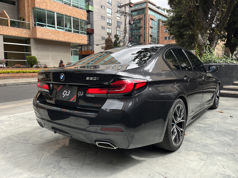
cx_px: 119
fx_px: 179
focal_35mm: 26
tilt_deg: -7.6
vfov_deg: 53.1
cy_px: 89
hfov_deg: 67.3
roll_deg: -0.4
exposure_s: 1/891
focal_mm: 5.1
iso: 50
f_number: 1.6
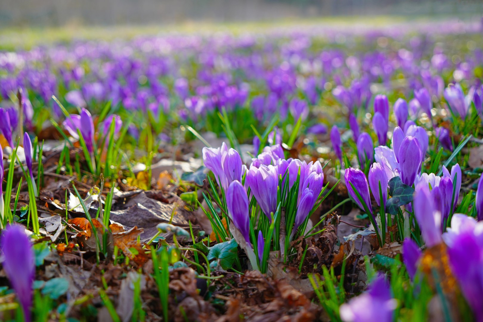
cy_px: 161
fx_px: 617
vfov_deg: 29.2
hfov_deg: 42.7
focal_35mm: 46
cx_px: 242
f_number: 4
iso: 320
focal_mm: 46
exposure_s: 1/160
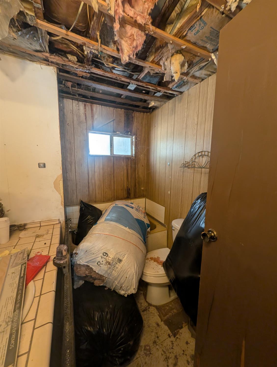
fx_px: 128
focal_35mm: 12
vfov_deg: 110.4
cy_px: 184
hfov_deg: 94.7
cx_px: 138
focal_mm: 2.02
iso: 77
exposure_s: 1/29.4
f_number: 1.7
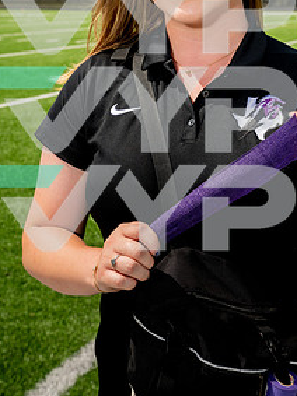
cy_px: 111
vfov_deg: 25.8
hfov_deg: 19.6
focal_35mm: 75
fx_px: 859
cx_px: 189
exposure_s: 1/250
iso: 100
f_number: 8
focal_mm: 49
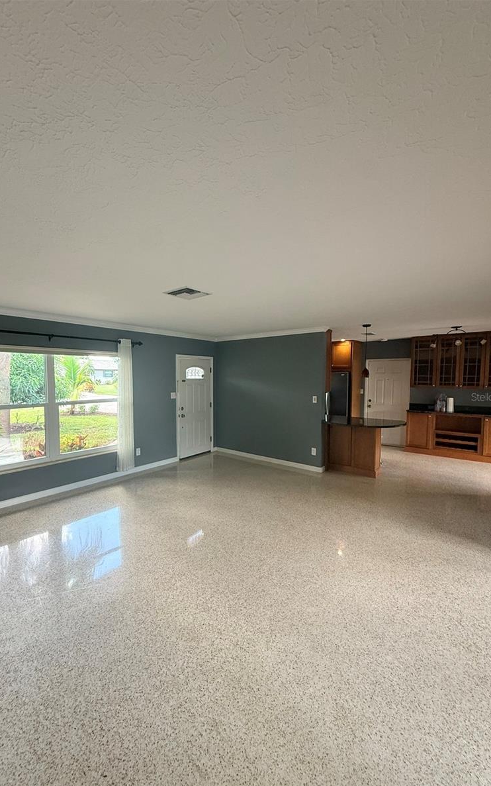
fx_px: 321
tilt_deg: -2.9
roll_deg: -0.8
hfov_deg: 74.6
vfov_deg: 101.5
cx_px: 220
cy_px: 397
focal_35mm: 15
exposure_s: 1/120
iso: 320
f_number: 2.2
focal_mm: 2.22
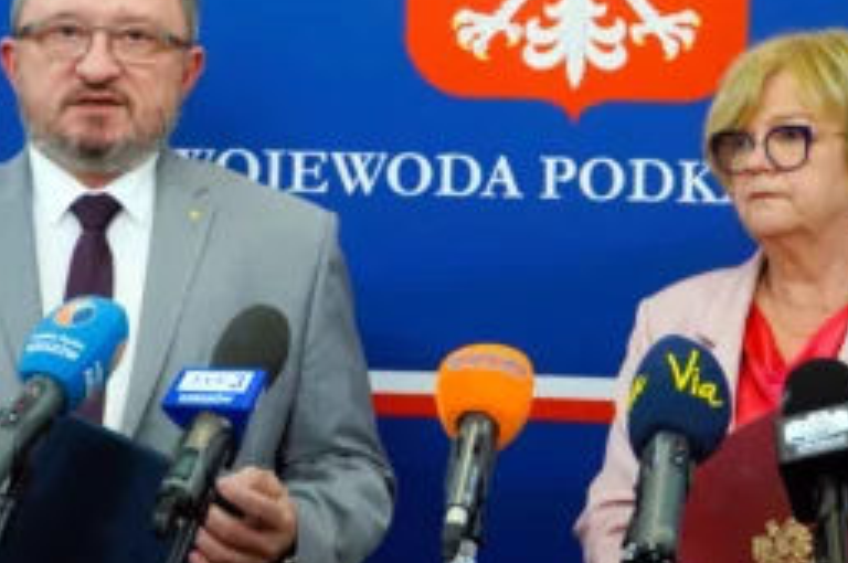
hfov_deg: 15.5
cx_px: 398
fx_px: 3105
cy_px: 205
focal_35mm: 132
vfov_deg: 10.4
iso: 1600
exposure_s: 1/160
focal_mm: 50
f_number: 4
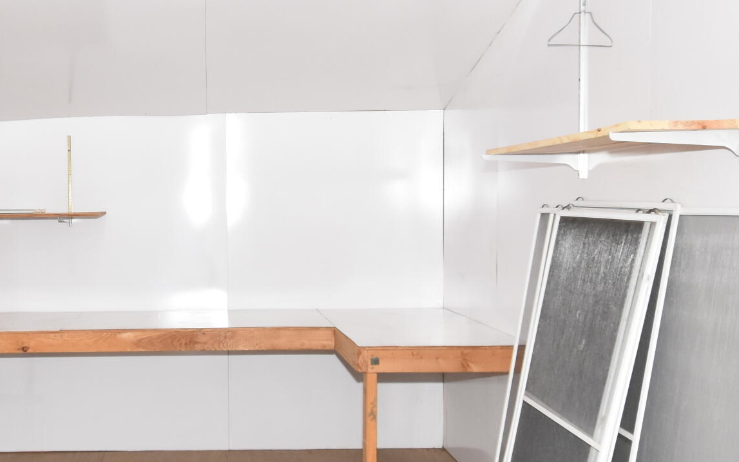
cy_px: 248
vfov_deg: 32.0
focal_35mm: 40
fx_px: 806
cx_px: 189
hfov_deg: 47.5
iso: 800
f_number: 4.5
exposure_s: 1/160
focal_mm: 10
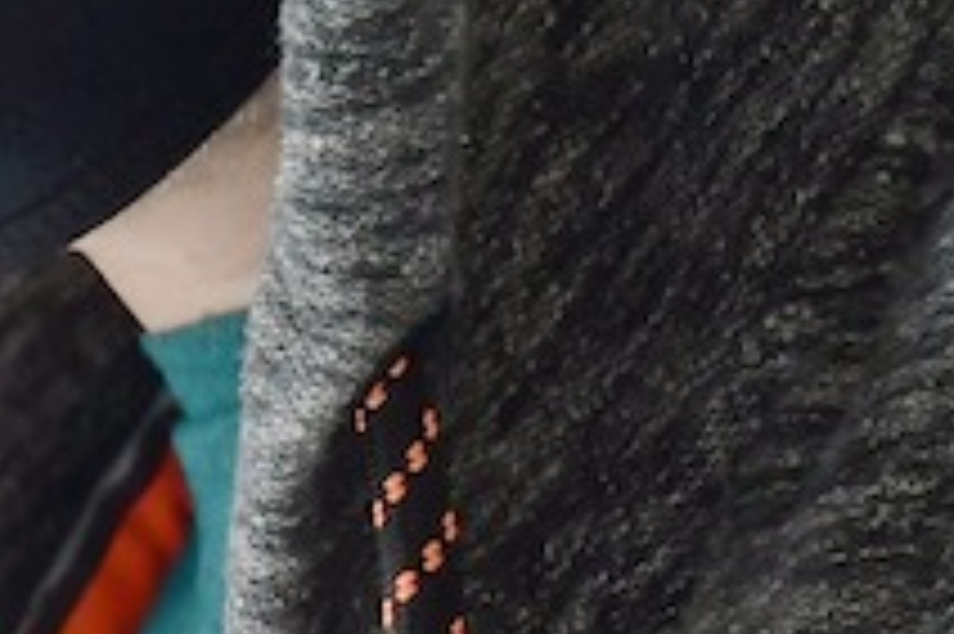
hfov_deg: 5.9
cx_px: -832
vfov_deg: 4.0
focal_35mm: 340
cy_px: 603
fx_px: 9003
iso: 400
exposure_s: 1/50
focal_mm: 40
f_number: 3.5
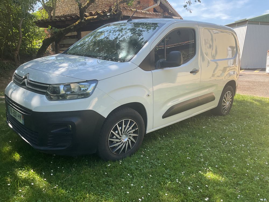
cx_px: 134
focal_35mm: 29
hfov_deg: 61.7
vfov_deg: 48.2
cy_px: 101
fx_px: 225
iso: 16
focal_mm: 3
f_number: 1.8
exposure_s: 1/386
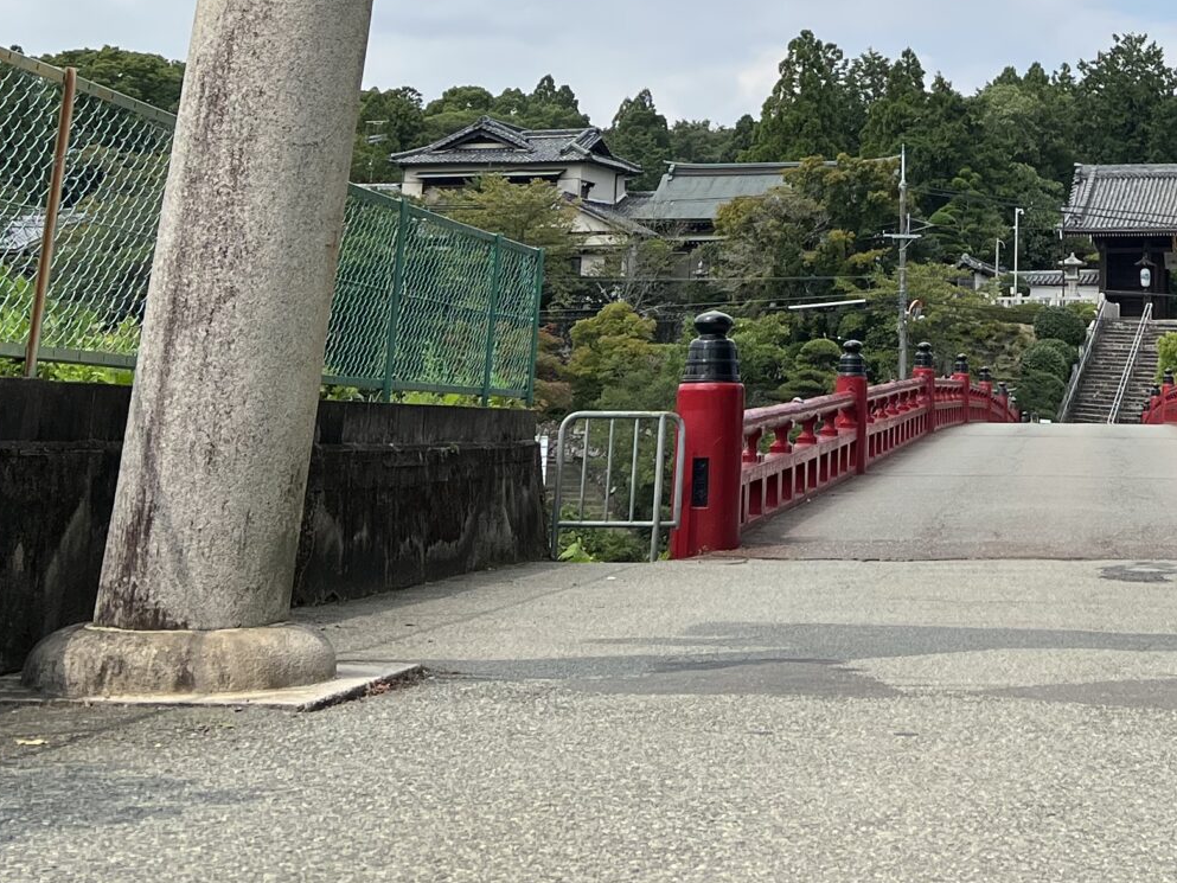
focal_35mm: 67
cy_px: -245
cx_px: 1045
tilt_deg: +15.7
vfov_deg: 20.2
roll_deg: -0.4
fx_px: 2278
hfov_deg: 28.0
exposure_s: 1/6579
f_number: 1.5
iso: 50
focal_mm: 5.7
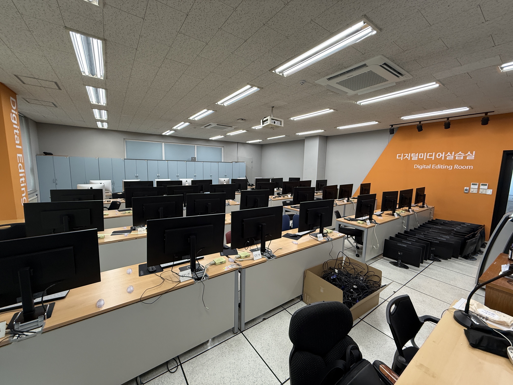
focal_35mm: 14
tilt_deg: -7.1
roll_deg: -1.4
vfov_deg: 85.7
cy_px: 192
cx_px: 256
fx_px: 207
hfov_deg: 102.1
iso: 200
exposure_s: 1/120
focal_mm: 2.22
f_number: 2.2
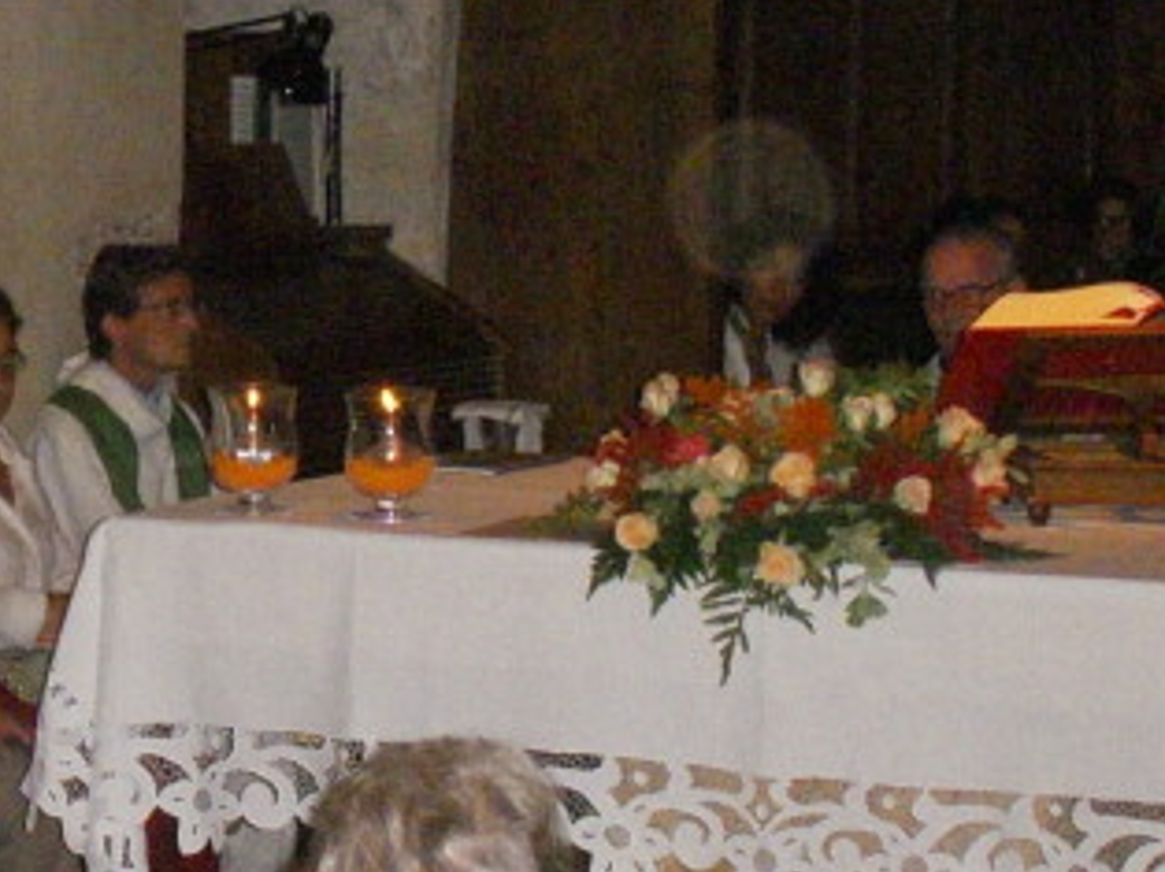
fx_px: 4170
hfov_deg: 15.7
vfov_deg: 11.9
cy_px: 278
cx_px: 156
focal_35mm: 124
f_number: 3.3
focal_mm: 6.3
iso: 800
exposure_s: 1/250
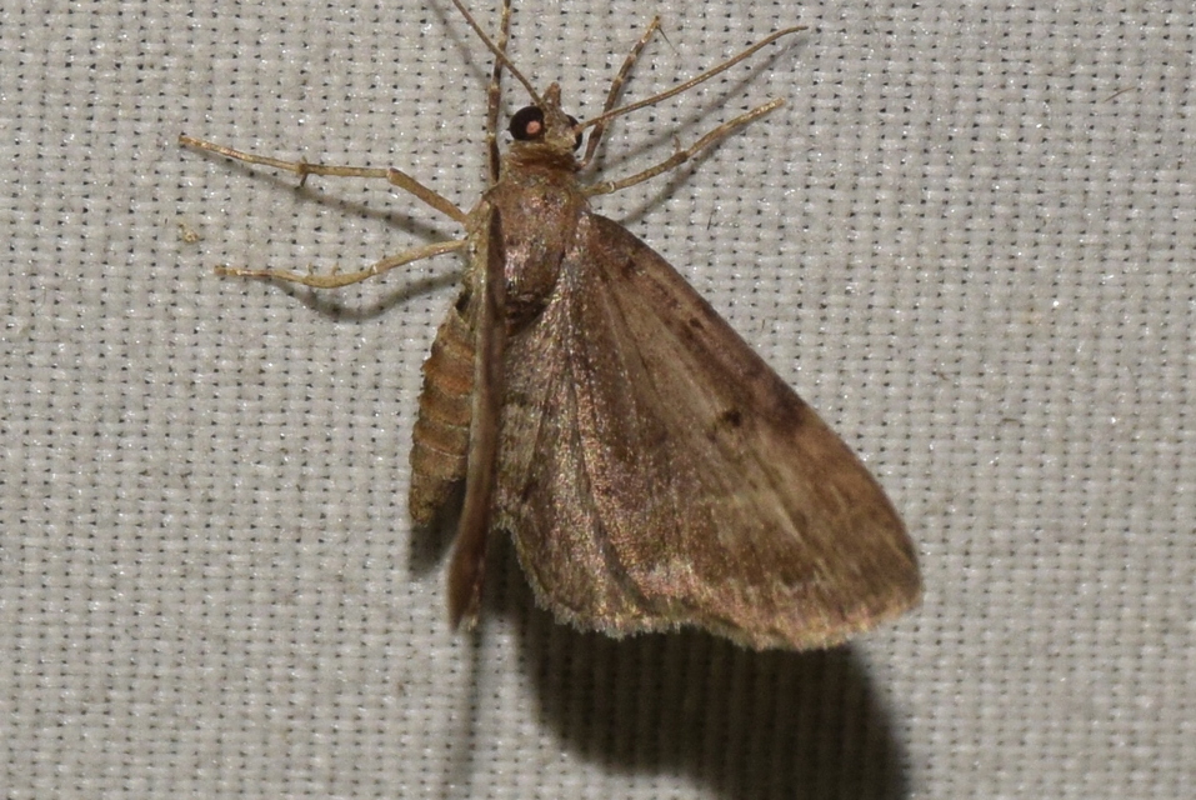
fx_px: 6983
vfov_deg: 6.6
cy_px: 400
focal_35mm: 210
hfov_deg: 9.8
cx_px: 598
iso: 500
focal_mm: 140
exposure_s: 1/160
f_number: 14
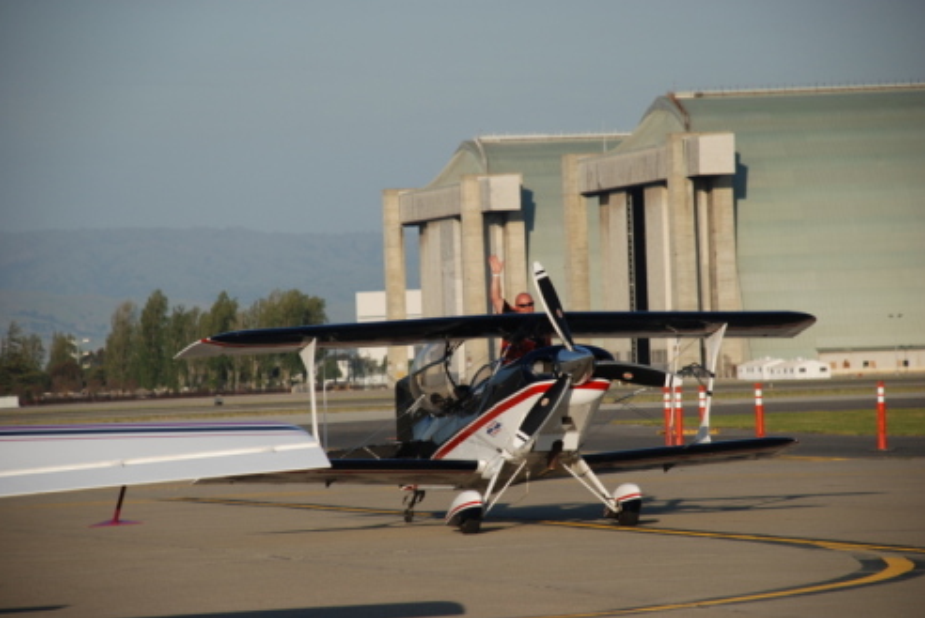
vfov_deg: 7.2
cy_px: 306
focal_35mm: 191
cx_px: 459
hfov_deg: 10.8
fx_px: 4899
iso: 125
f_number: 5.6
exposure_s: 1/500
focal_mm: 125
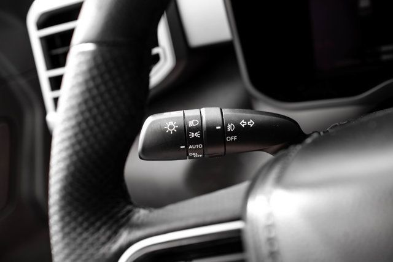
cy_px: 131
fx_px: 480
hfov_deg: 44.5
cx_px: 196
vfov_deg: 30.5
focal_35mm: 44
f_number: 5
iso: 640
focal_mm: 44
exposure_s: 1/320
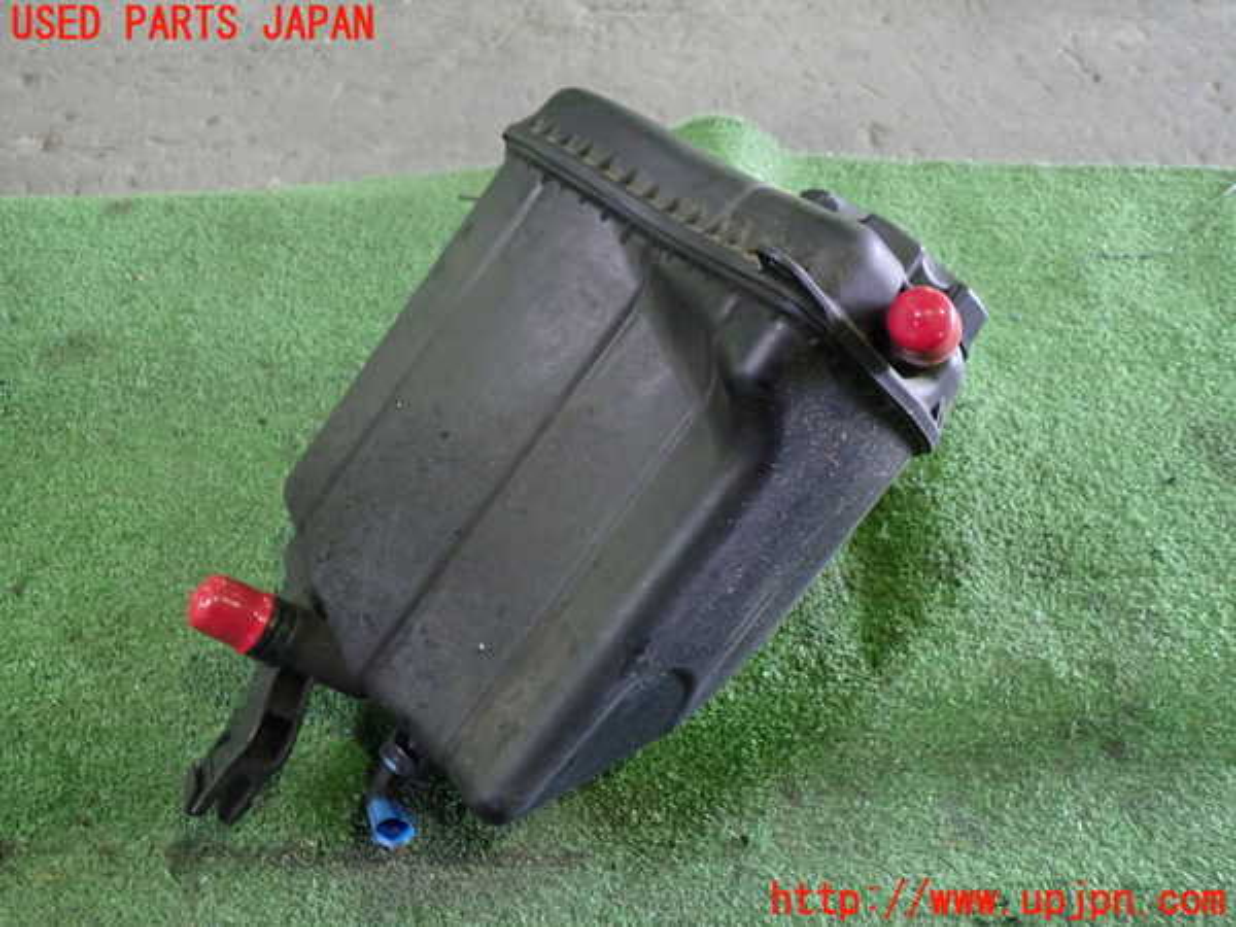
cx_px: 618
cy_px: 464
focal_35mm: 30
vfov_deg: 46.8
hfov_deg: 60.0
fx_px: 1071
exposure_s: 1/30
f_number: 2.3
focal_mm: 5.4
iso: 640
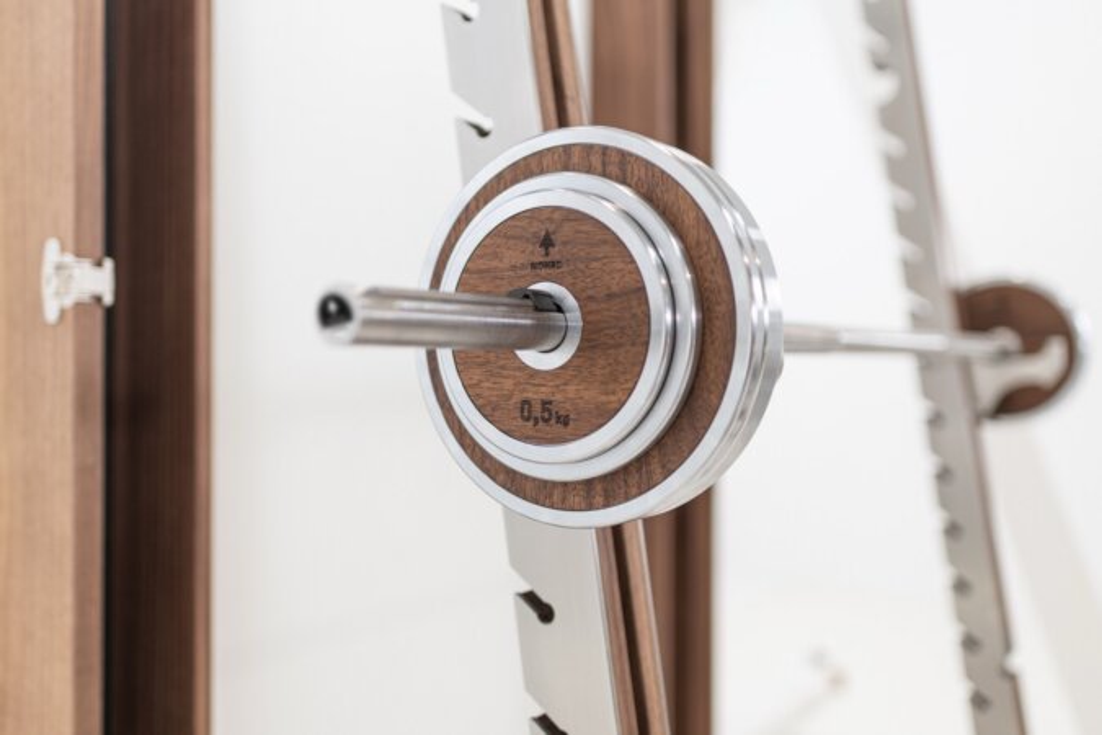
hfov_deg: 54.4
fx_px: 1071
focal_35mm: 35
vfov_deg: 37.9
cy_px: 368
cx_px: 551
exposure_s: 1/200
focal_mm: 35
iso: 100
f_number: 2.2
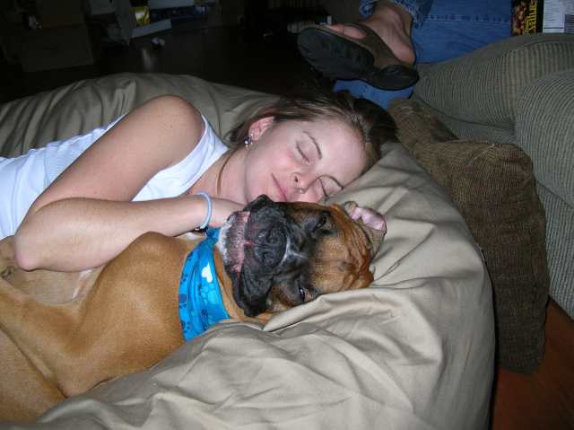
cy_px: 215
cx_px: 287
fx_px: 597
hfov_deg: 51.4
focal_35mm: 36
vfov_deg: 39.6
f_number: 2.7
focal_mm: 6
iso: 50
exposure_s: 1/60.1
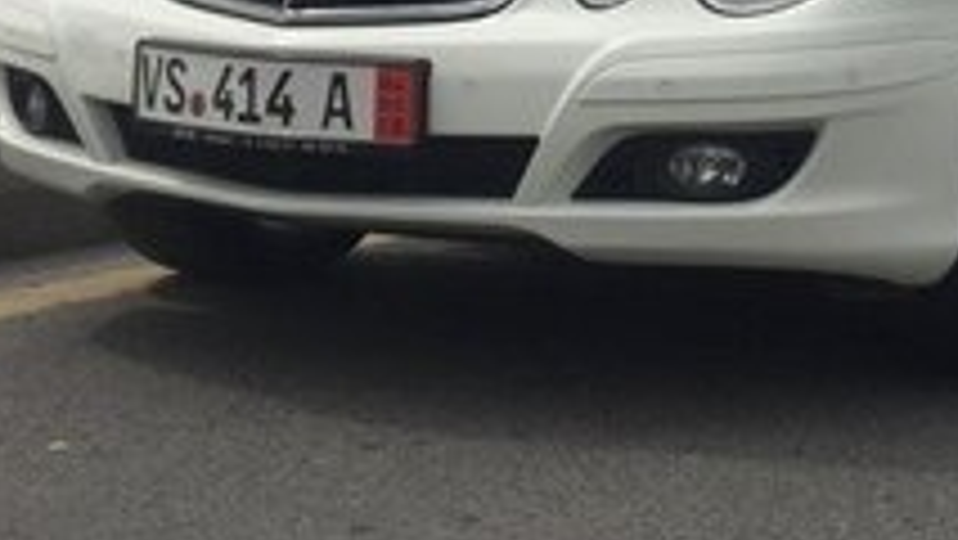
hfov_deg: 20.8
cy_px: -313
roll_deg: -3.6
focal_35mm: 98
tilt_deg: +4.3
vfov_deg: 11.7
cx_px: 1030
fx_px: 2490
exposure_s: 1/3597
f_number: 2.2
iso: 32
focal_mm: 4.15
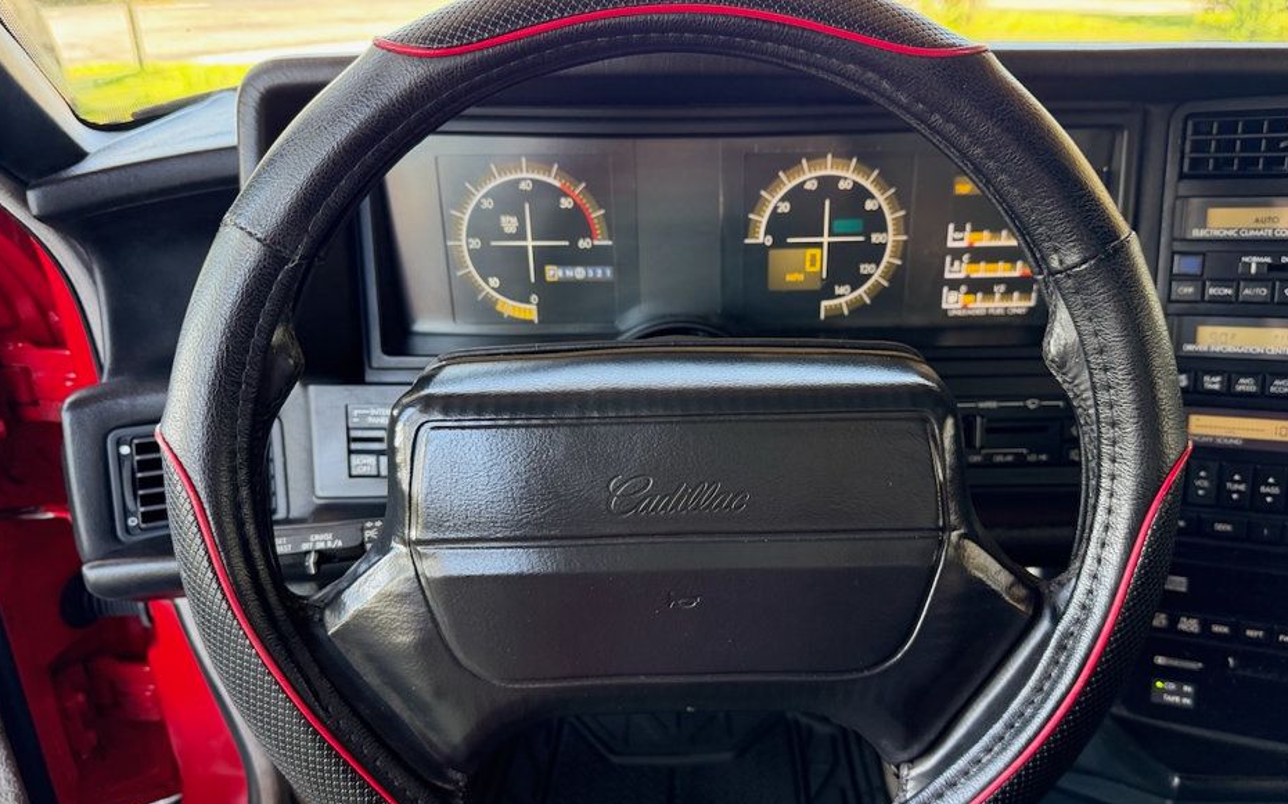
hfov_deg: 66.4
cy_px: 443
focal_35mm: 28
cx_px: 694
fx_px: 983
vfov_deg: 44.5
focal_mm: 6.76
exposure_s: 1/62
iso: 200
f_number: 1.78
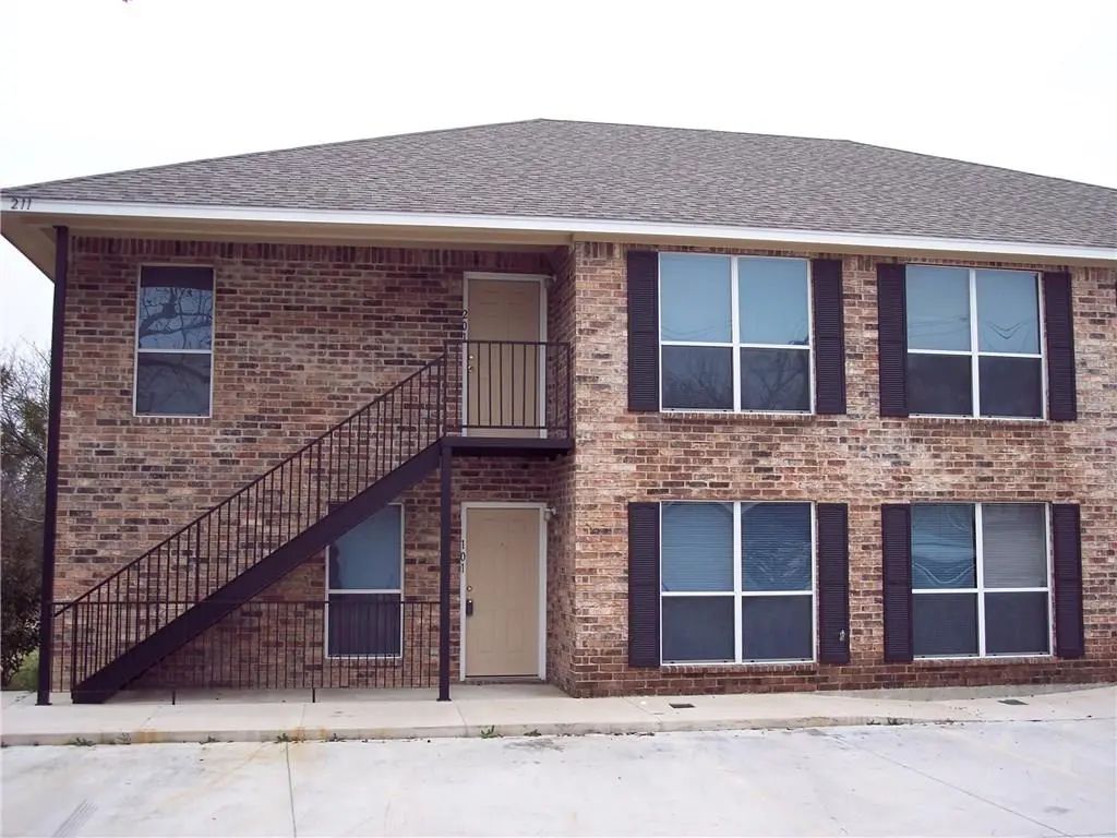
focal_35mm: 39
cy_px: 419
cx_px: 558
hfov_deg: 47.9
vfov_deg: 36.8
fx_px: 1258
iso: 100
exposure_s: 1/180
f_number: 3.4
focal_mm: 8
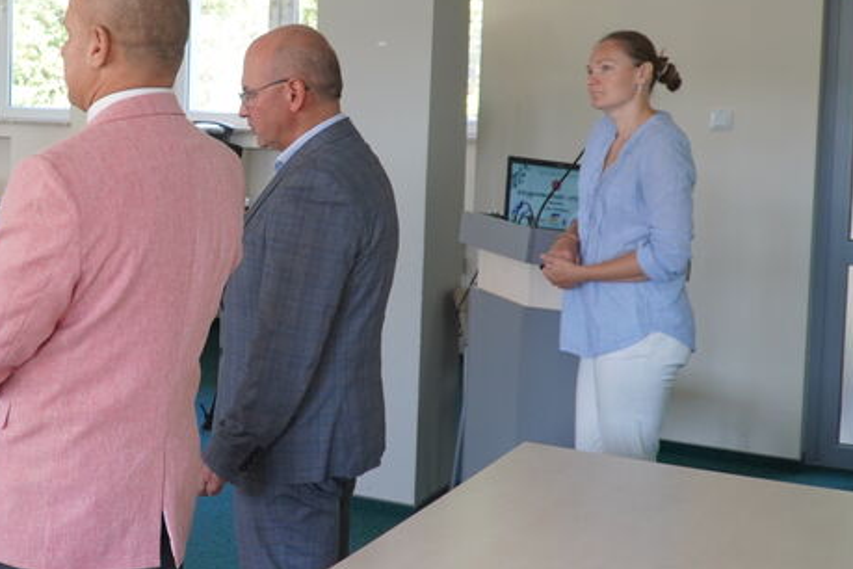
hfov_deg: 34.8
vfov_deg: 24.5
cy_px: 174
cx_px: 126
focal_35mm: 55
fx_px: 1300
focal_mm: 21
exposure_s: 1/160
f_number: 4
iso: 800
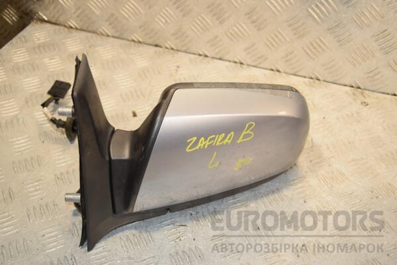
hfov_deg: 35.1
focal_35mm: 57
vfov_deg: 23.8
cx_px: 198
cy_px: 132
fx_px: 629
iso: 800
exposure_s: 1/200
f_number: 6.3
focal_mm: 38
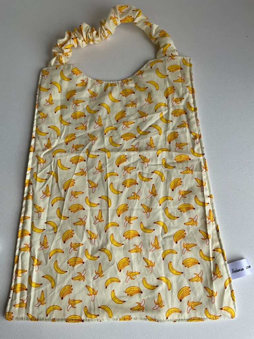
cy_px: 170
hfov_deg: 48.2
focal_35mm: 29
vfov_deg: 61.7
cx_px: 127
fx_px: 284
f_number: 1.8
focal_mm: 3
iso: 25
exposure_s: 1/586
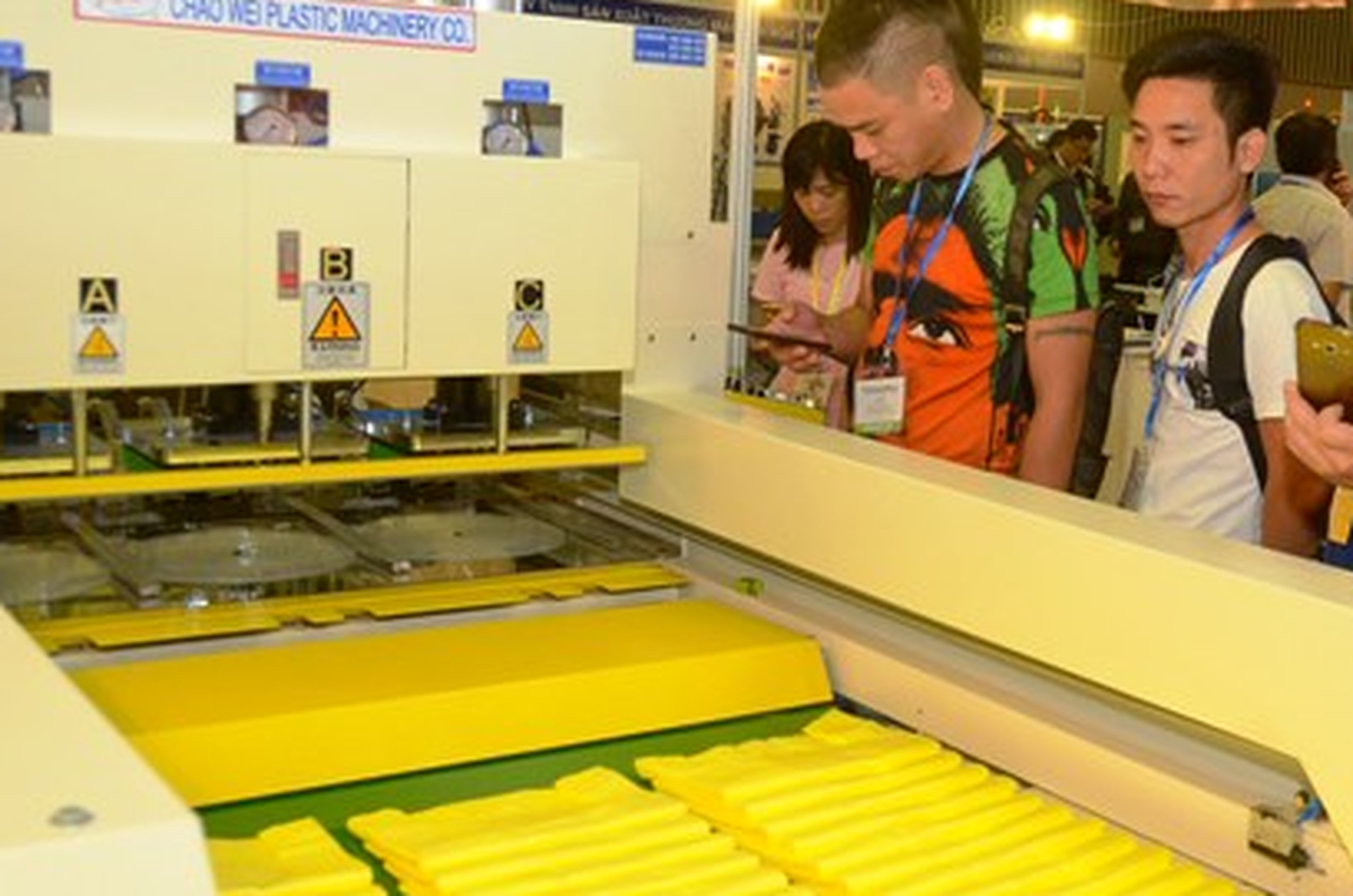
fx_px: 1763
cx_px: 1032
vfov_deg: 28.5
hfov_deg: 40.7
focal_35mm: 47
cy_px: 410
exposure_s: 1/80
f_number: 4.5
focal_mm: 20
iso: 640
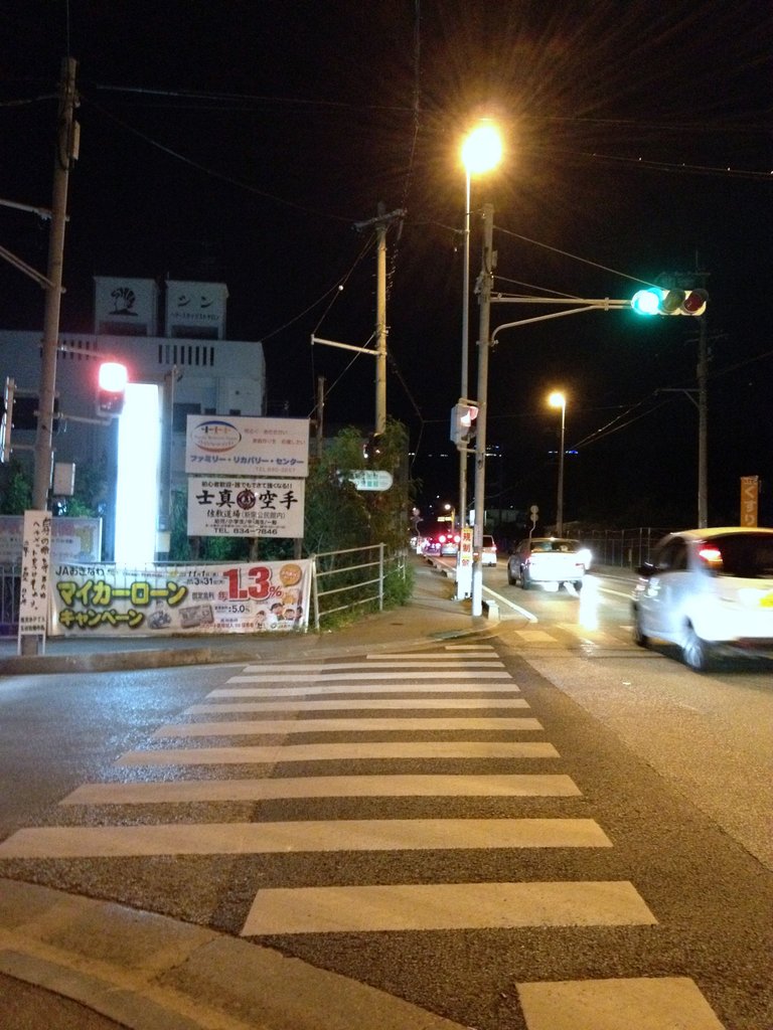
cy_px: 515
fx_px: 1042
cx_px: 386
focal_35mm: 35
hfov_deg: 40.7
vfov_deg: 52.6
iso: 800
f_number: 2.4
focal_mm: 4.28
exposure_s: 1/15
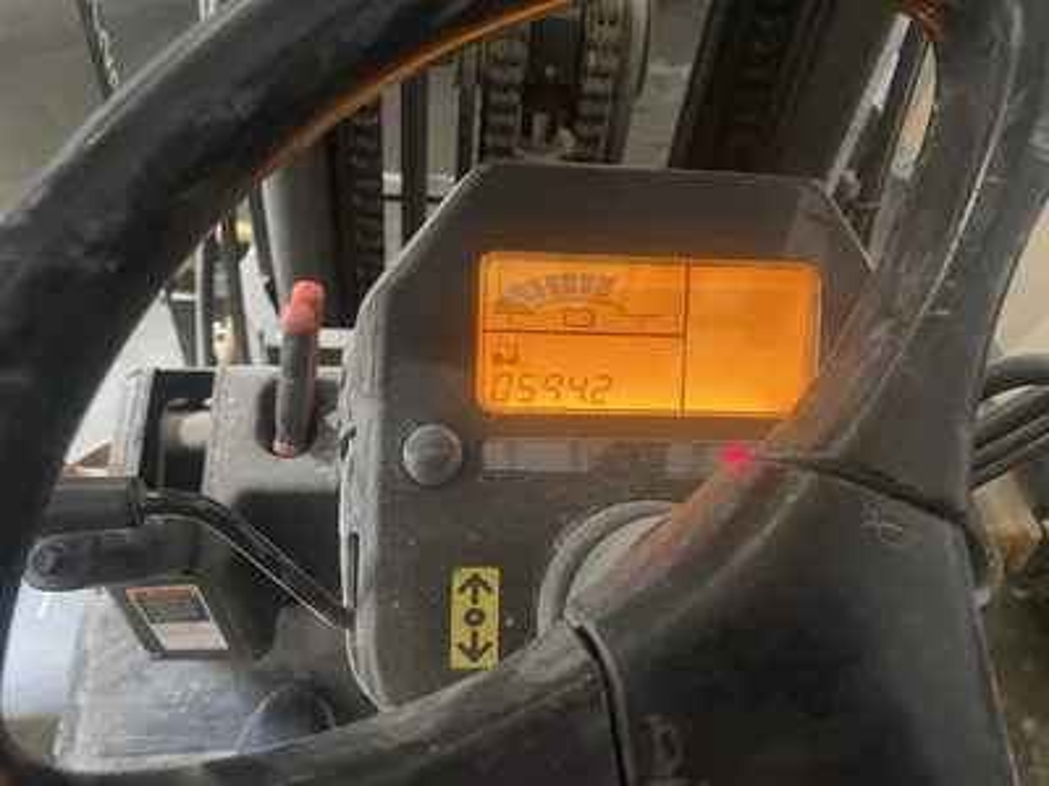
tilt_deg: -51.5
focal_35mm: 26
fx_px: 788
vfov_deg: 53.1
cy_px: 393
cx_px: 524
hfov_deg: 67.3
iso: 640
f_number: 1.8
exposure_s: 1/30
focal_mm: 4.25
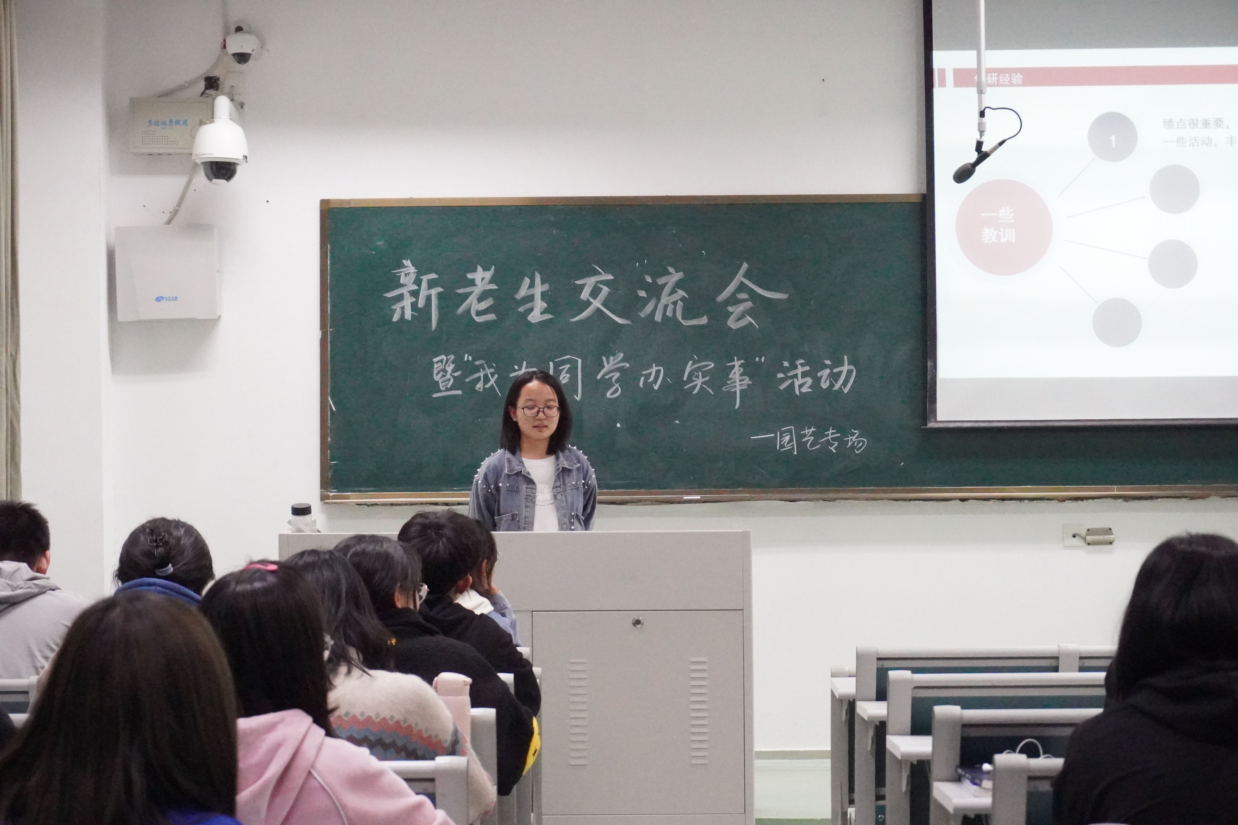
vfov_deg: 18.2
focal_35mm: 75
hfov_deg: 27.0
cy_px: 412
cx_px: 619
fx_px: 2579
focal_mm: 50
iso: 12800
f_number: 5.6
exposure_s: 1/200
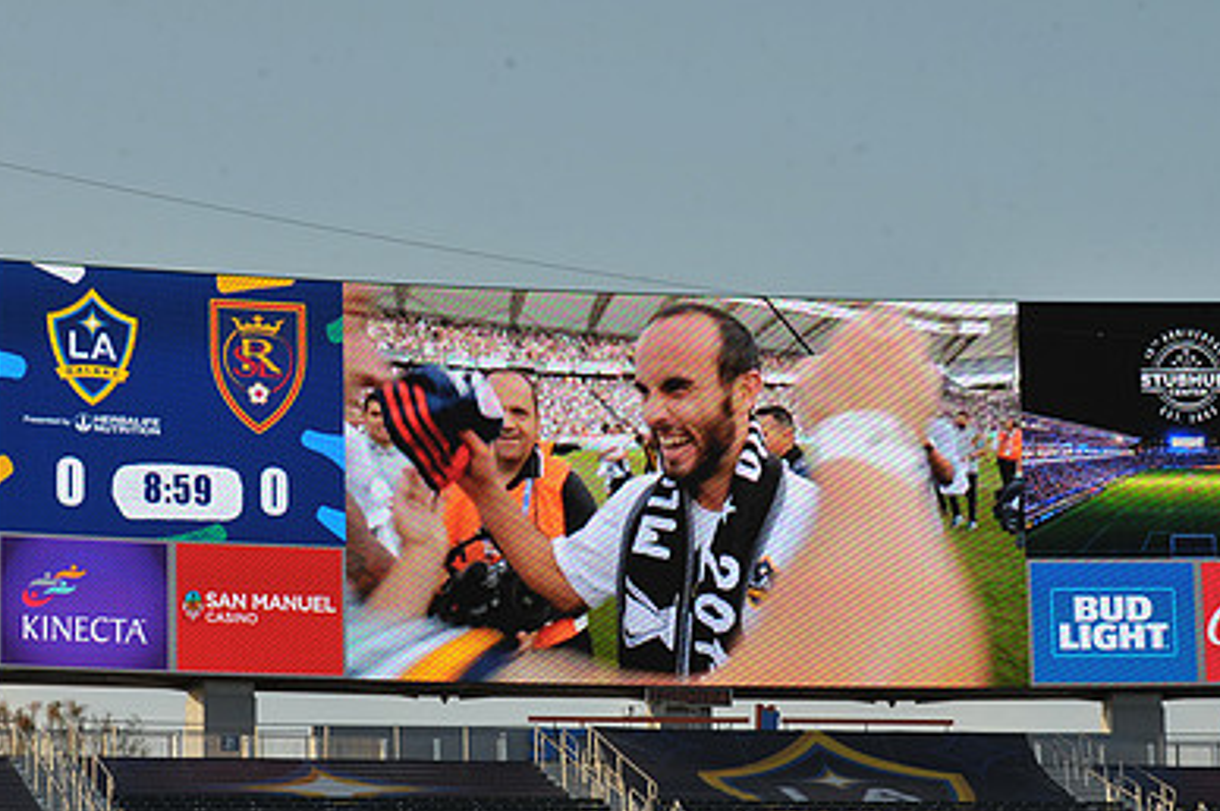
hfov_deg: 13.1
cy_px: 428
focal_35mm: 157
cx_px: 641
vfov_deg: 8.7
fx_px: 5316
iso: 400
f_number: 11
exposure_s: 1/500
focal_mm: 105
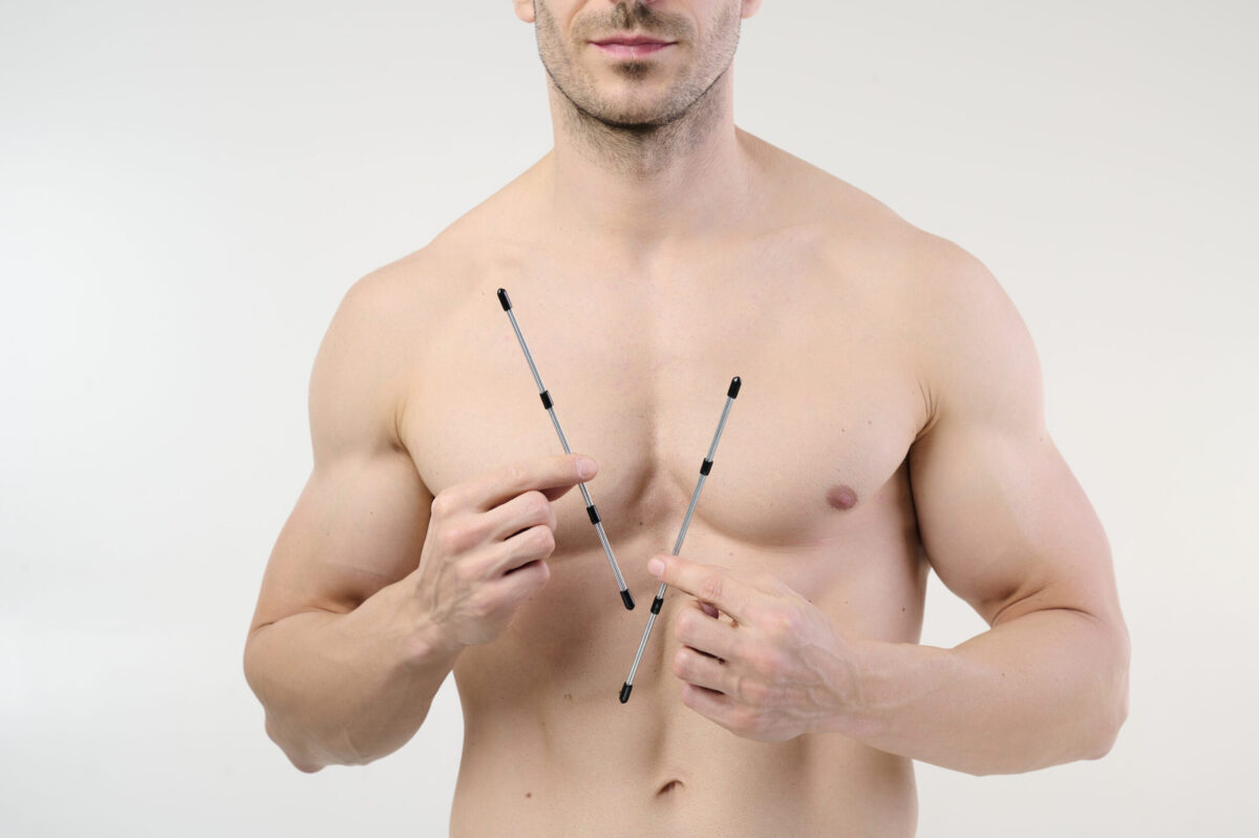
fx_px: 2446
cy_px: 419
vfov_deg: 19.4
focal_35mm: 70
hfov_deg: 28.9
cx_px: 630
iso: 100
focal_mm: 70
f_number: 9
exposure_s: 1/125
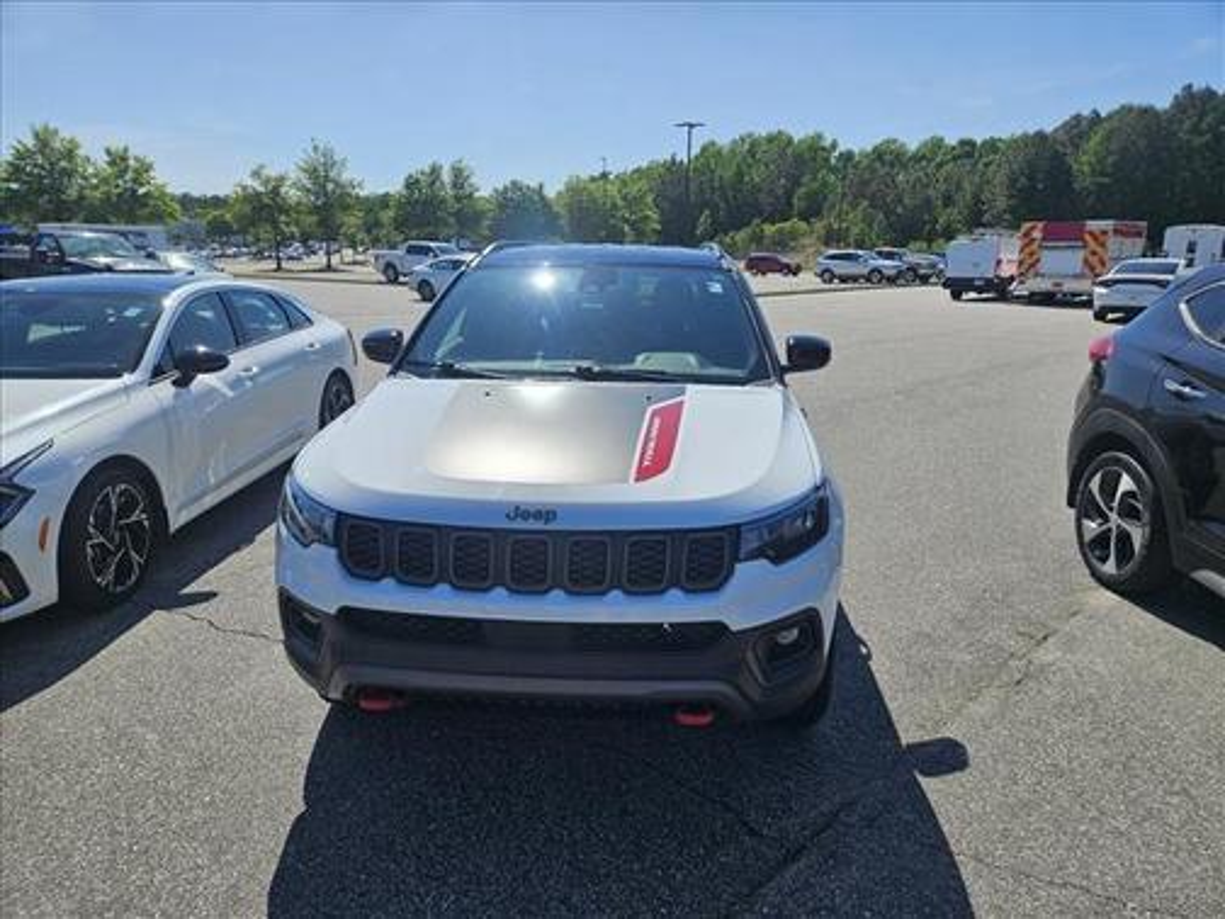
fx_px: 814
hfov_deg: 73.9
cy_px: 460
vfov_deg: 58.9
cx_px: 612
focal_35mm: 23
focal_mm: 5.4
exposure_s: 1/3333
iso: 25
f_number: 1.8
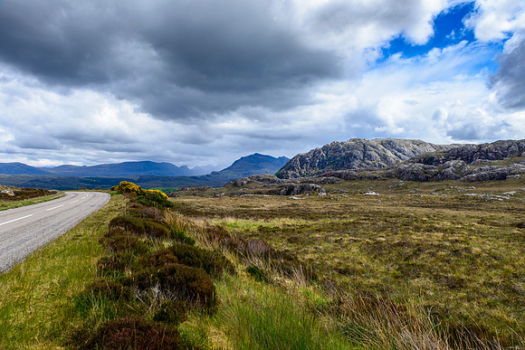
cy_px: 175
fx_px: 350
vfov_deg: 53.2
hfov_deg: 73.7
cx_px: 262
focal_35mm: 24
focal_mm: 24
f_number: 8
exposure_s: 1/100
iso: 125
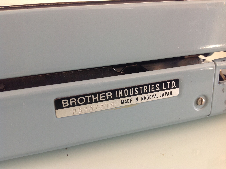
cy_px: 84
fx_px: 228
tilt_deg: -20.6
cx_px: 113
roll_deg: +3.3
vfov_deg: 40.6
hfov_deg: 52.7
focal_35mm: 35
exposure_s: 1/30
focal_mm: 4.28
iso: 50
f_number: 2.4
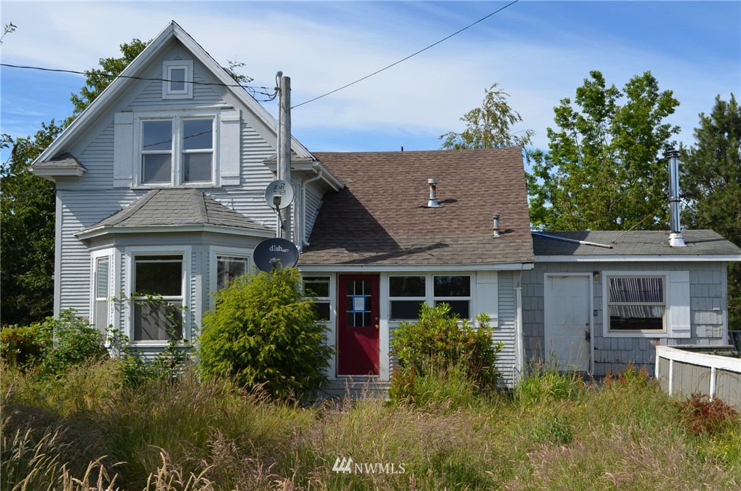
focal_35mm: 44
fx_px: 893
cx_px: 370
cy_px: 246
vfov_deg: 30.7
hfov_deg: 45.0
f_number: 8
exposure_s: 1/250
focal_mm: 29
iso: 100
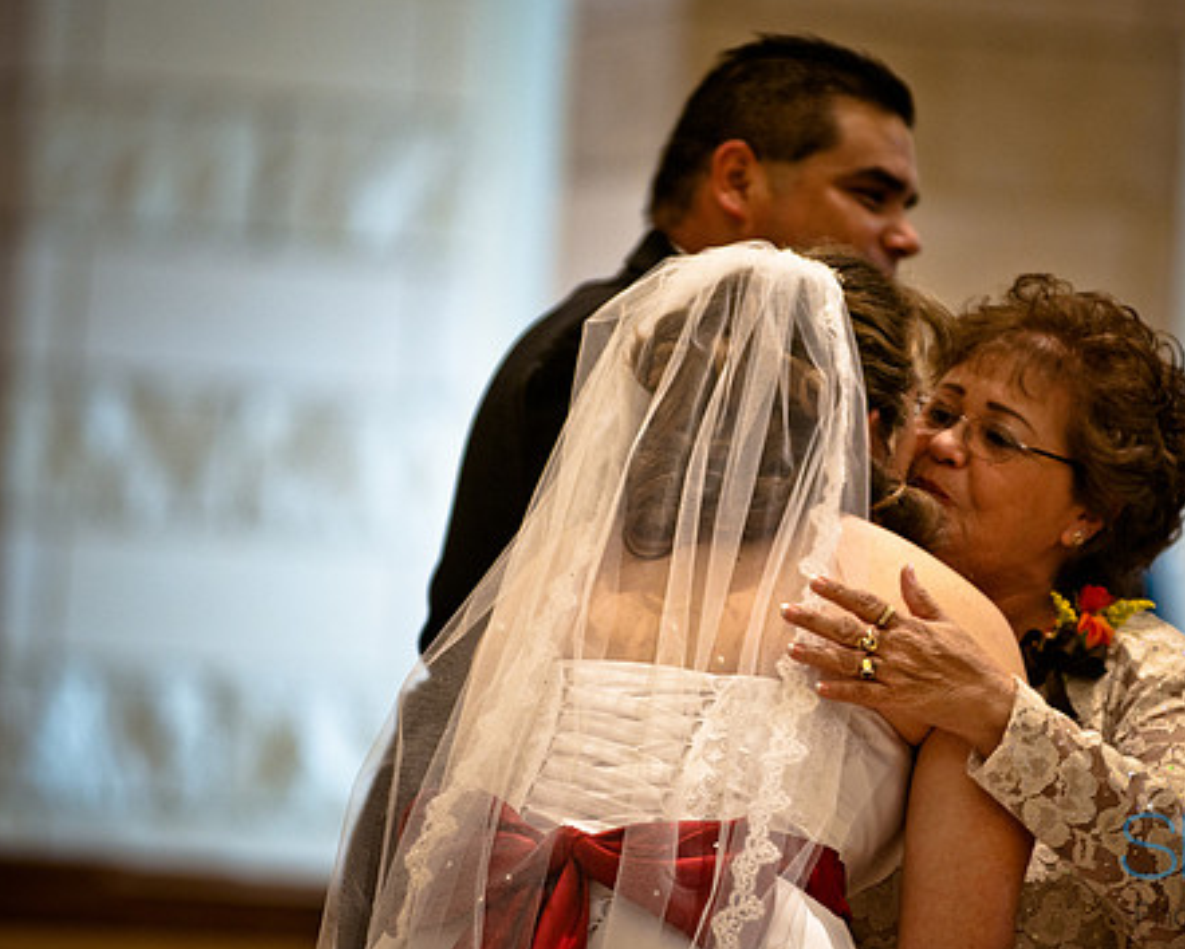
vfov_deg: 4.2
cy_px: 468
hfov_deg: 5.2
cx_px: 772
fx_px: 12947
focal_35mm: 369
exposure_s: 1/100
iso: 400
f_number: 2.8
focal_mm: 200
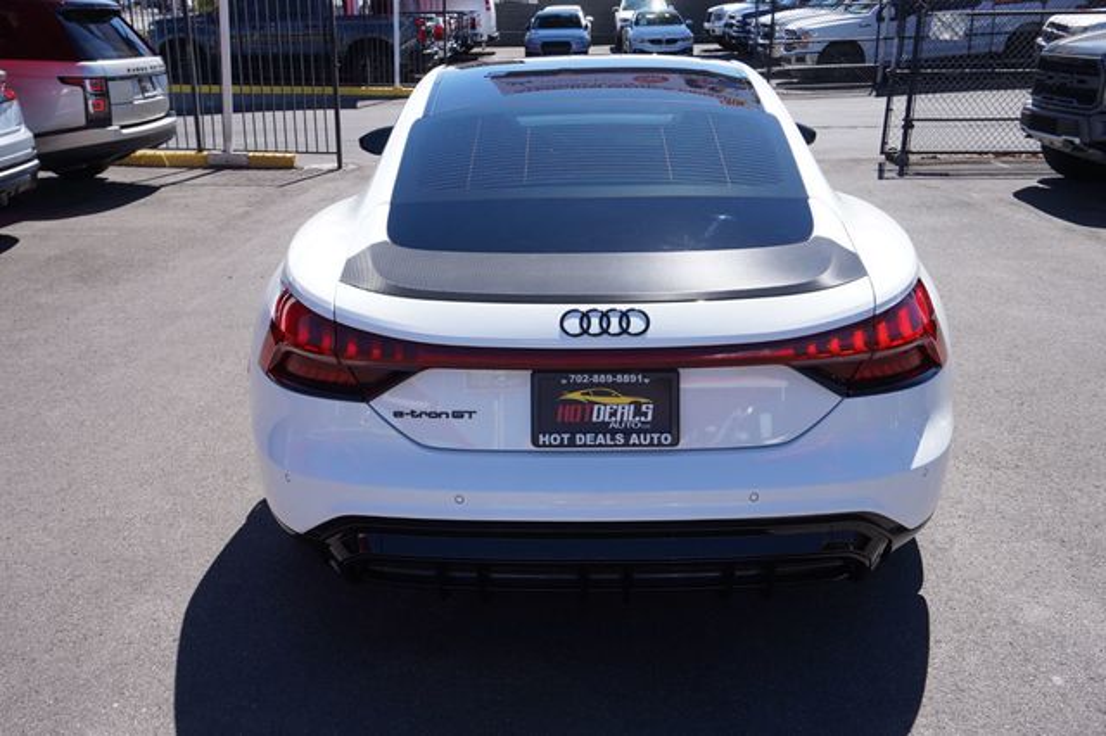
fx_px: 967
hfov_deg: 59.5
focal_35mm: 32
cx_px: 553
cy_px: 368
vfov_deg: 41.7
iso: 100
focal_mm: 21
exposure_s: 1/250
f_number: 7.1
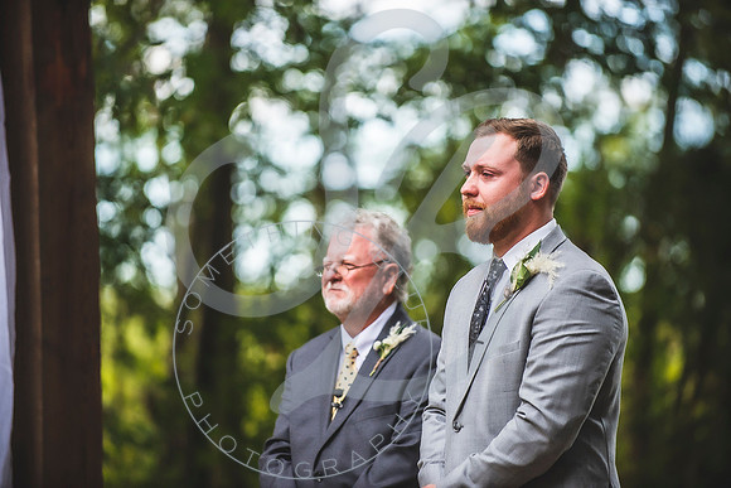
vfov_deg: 6.9
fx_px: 4062
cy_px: 244
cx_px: 366
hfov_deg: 10.3
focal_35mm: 200
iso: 500
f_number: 2.8
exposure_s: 1/640
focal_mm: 200
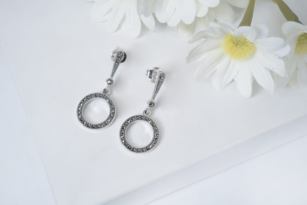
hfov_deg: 39.6
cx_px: 154
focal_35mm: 50
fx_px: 426
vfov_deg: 27.0
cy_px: 102
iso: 200
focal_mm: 50
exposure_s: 1/50
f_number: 10
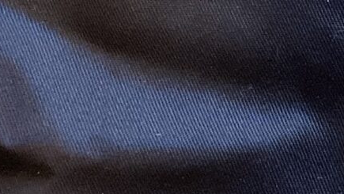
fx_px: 1451
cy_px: -139
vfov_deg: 7.4
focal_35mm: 159
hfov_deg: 13.3
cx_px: 344
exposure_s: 1/40
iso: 250
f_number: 2.4
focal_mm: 3.3
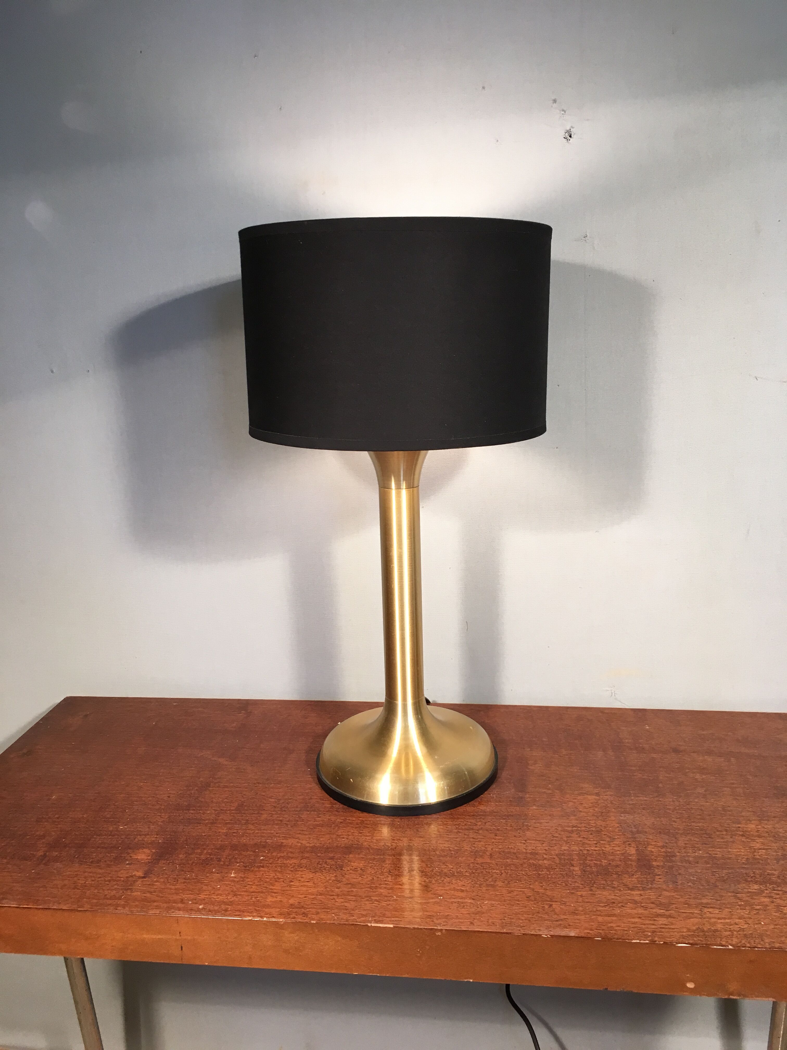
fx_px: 879
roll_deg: +3.1
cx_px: 394
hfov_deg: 48.2
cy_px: 525
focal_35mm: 29
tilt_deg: -14.2
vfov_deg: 61.7
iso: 40
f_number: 2.2
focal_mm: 4.15
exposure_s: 1/33
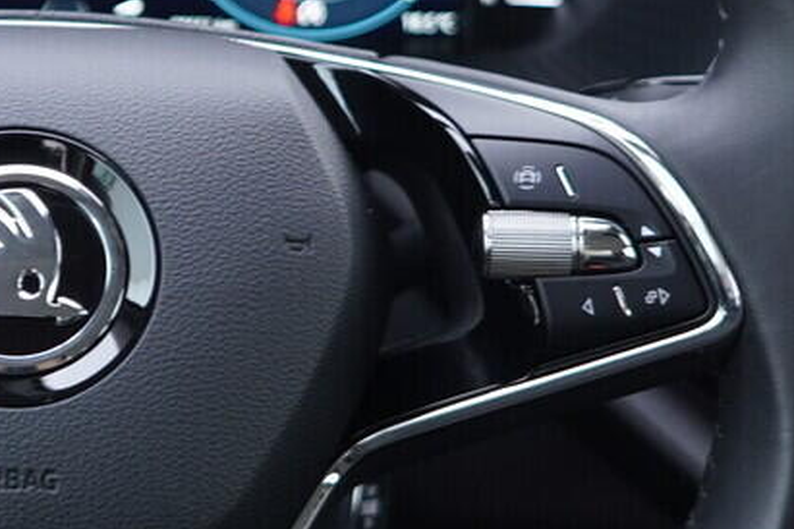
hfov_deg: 16.1
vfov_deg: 10.9
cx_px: 100
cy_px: 193
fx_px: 2779
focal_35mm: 126
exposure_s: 1/40
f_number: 2.8
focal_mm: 24
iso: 320
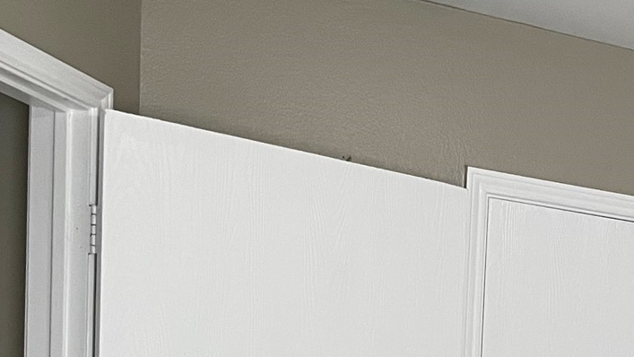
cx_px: 769
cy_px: 629
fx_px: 1379
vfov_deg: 13.4
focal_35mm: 82
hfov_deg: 23.6
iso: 125
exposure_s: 1/86
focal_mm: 4.2
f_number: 1.6
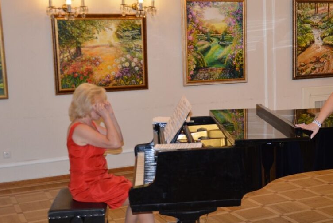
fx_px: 591
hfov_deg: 30.9
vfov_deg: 21.3
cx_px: 251
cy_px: 125
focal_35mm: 64
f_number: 4
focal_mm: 25
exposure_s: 1/100
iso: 800
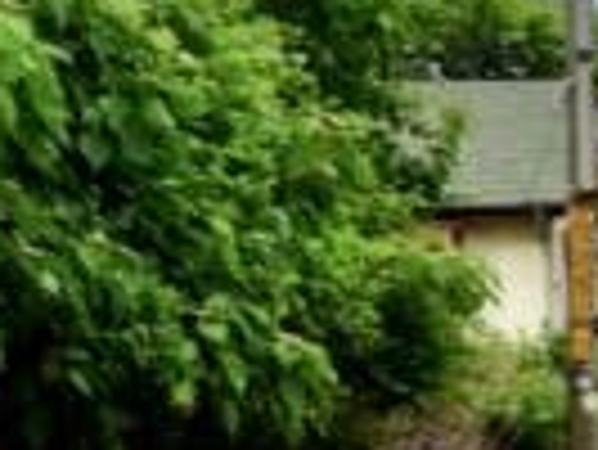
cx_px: 1165
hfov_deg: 10.3
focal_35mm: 178
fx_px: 3078
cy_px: 500
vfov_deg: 8.3
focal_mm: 16
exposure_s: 1/100
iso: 100
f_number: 9
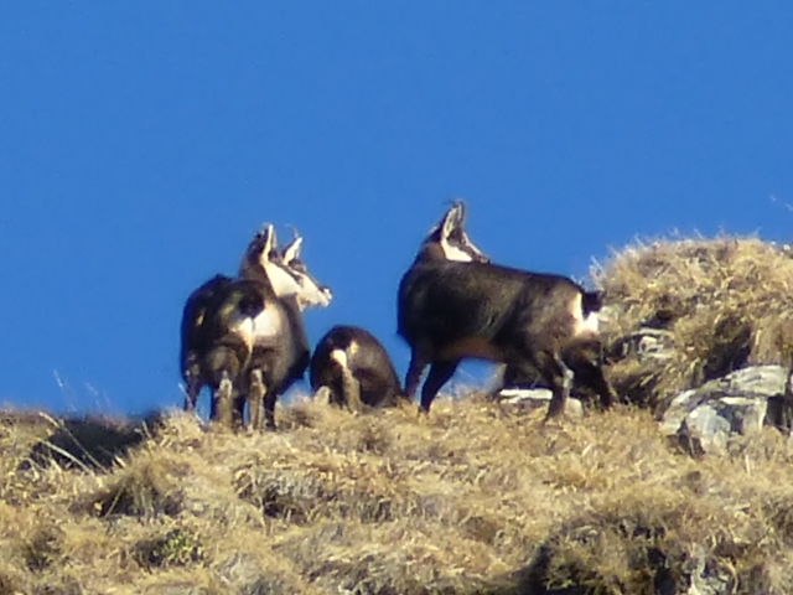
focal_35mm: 768
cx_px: 396
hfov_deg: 2.6
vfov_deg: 1.9
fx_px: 17594
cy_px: 298
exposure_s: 1/250
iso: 100
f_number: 5.9
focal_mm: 68.8
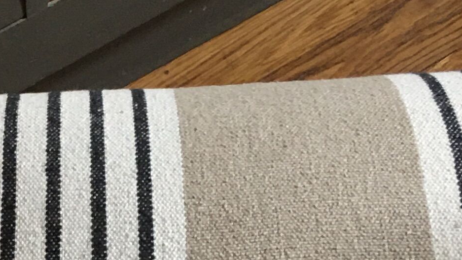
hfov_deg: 15.4
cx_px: -40
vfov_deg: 8.2
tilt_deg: -62.0
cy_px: 639
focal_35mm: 136
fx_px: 1666
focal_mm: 4.15
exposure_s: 1/17
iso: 64
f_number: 2.2
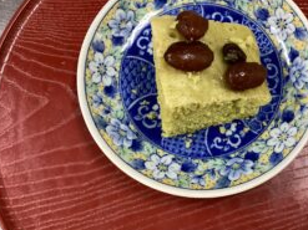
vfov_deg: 30.7
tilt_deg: -74.2
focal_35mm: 47
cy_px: 85
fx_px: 418
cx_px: 198
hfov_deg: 40.1
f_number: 2.4
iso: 250
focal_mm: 3.3
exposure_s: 1/60
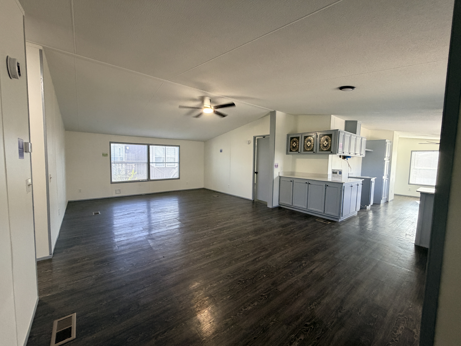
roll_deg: -0.8
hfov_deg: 102.1
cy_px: 173
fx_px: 186
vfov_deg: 85.7
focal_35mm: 14
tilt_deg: -3.8
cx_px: 230
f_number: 2.2
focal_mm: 2.22
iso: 320
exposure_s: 1/60
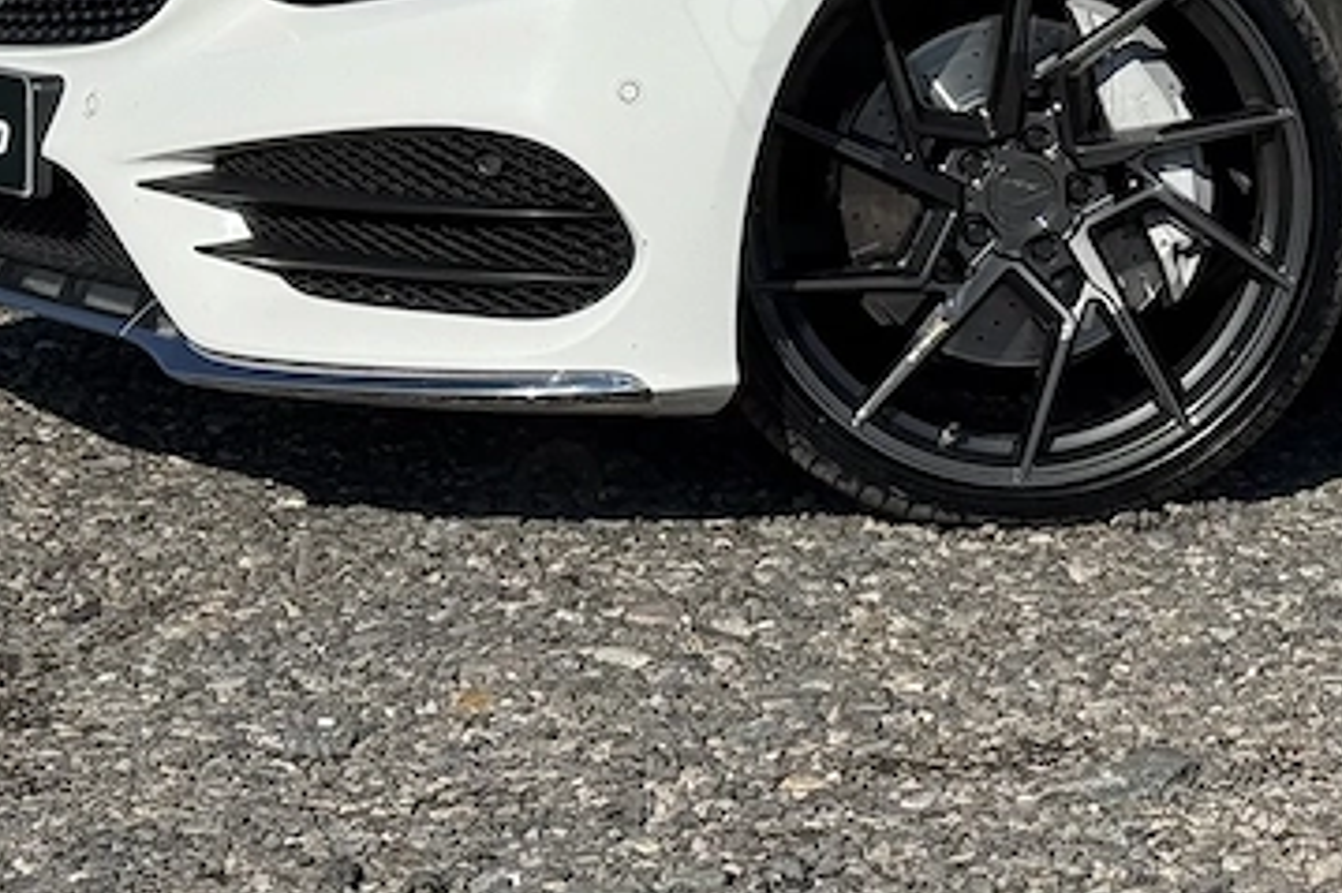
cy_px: -153
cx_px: 1518
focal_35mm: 139
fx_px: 5179
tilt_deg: -4.7
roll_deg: +1.2
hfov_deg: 14.4
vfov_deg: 9.7
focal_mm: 6.76
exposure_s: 1/11364
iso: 64
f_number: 1.78
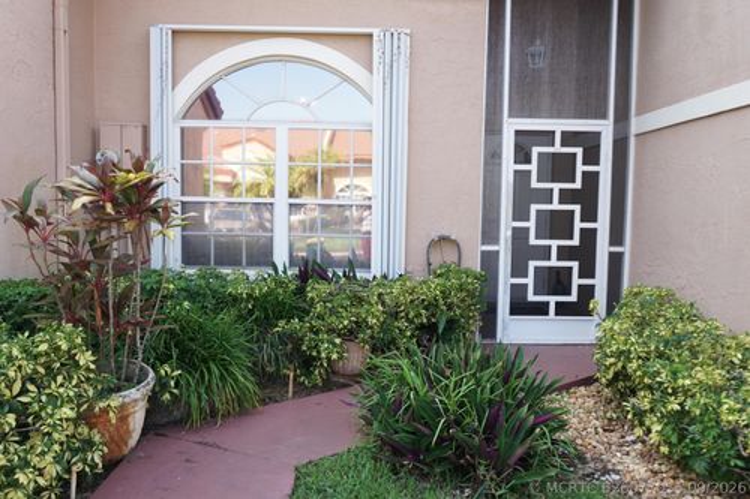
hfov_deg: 61.9
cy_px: 250
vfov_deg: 43.6
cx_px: 375
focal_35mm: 30
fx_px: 625
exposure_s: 1/500
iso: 320
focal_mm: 30
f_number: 3.5
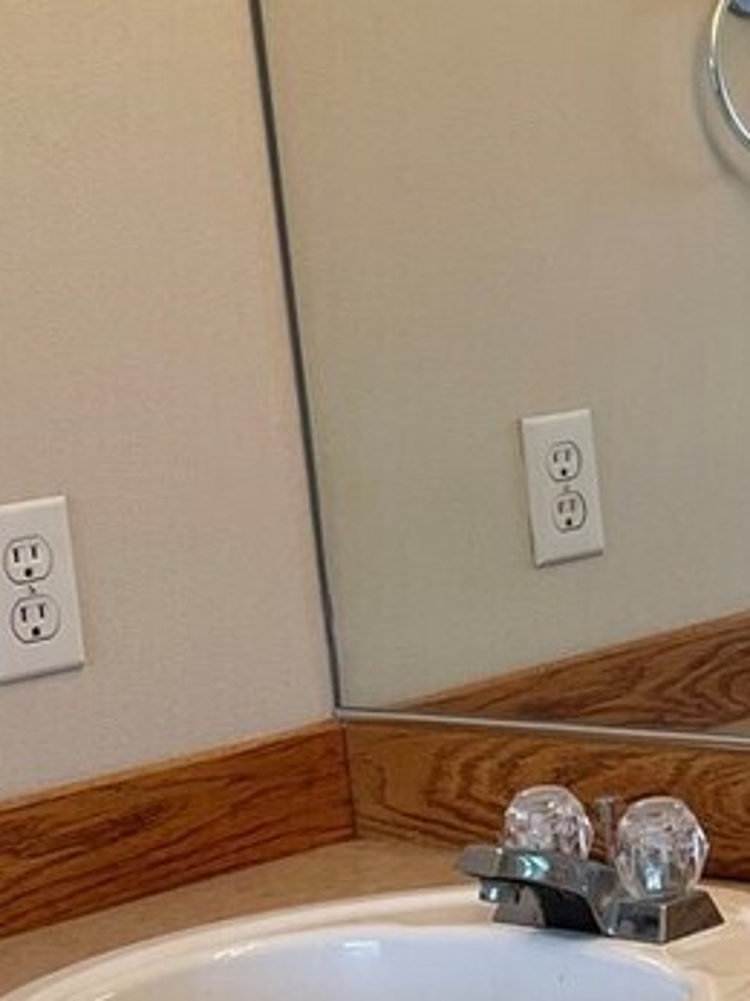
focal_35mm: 108
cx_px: 1261
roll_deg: +4.5
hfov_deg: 12.7
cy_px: 479
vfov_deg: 18.2
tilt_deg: -6.8
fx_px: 3122
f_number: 1.6
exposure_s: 1/120
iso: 40
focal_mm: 4.2
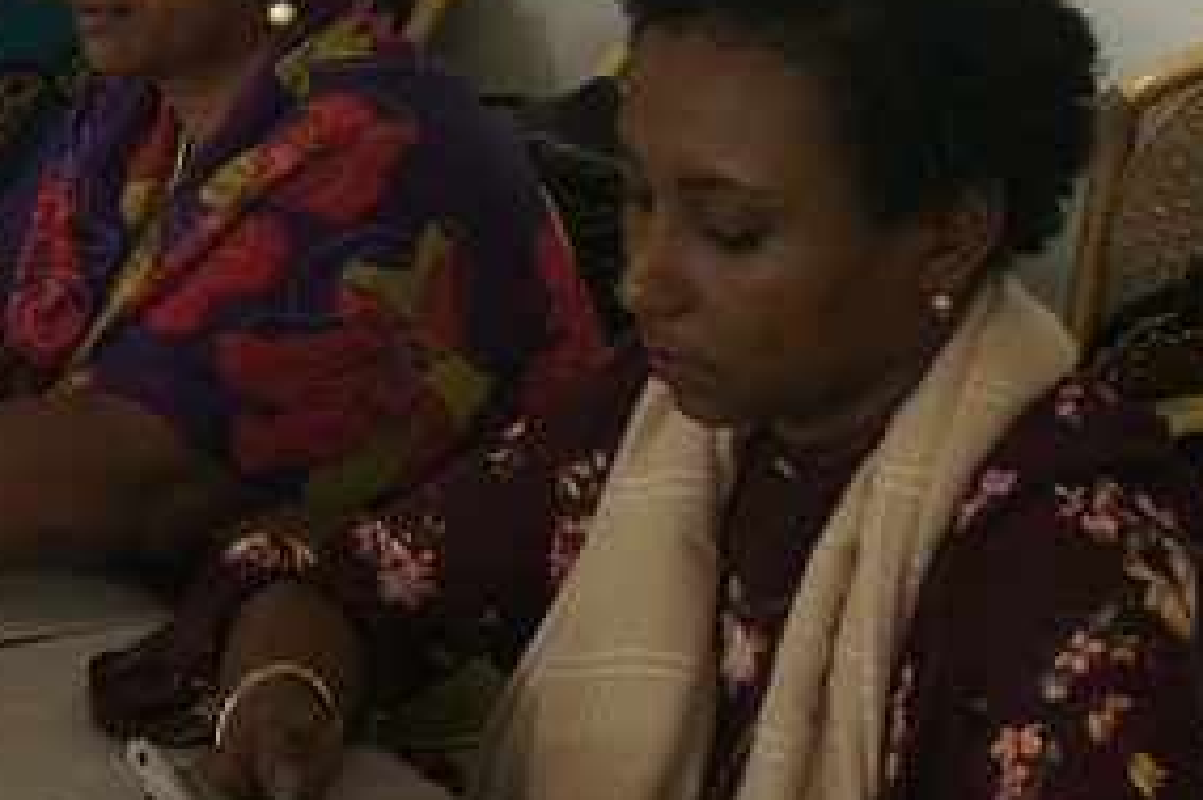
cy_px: 184
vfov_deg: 14.3
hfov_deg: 21.2
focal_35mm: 95
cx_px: 203
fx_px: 3173
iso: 640
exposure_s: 1/60
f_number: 4
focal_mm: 24
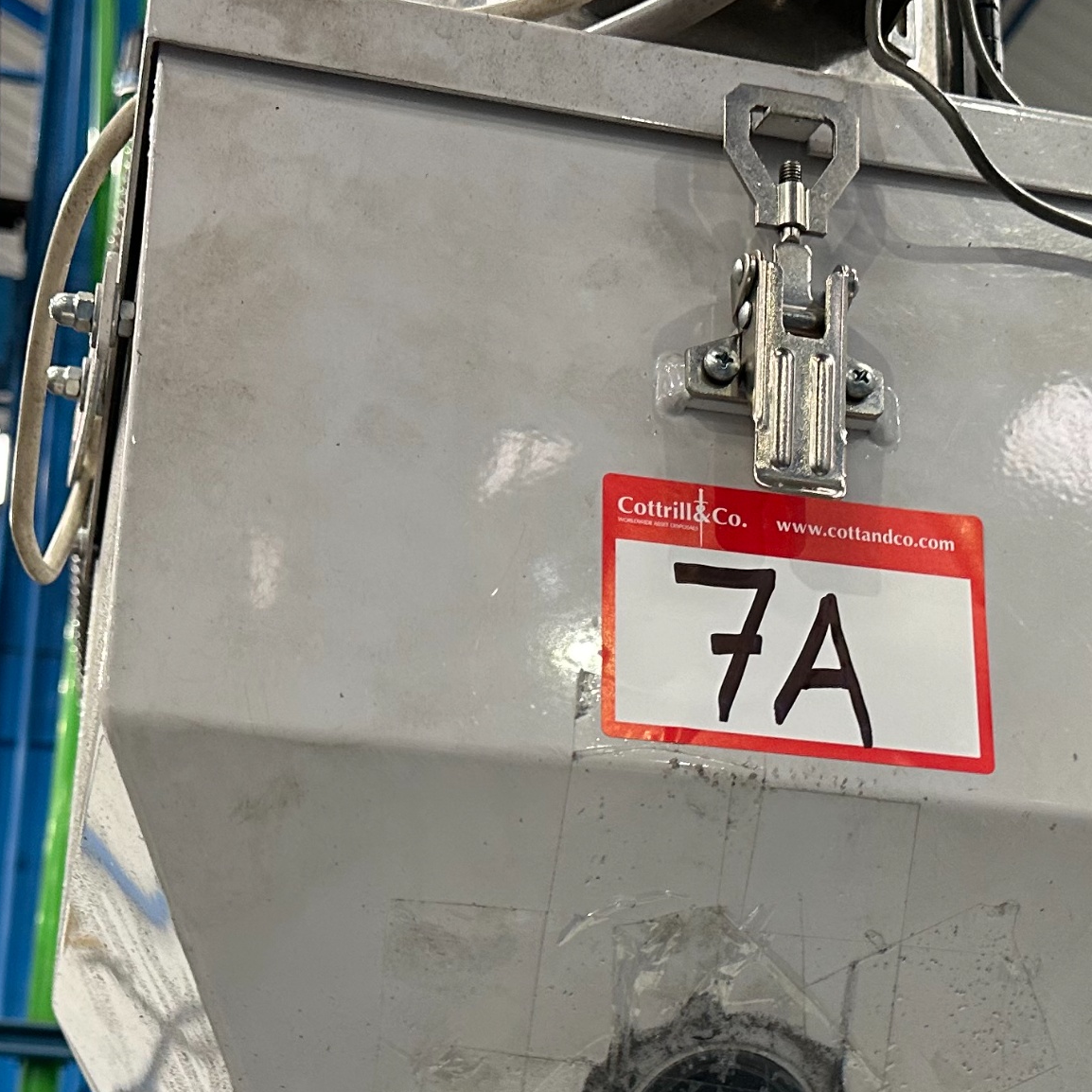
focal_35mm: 60
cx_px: 520
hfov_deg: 28.6
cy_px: 770
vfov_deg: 28.3
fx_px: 2141
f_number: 1.78
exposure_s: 1/76
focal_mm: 6.86
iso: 250
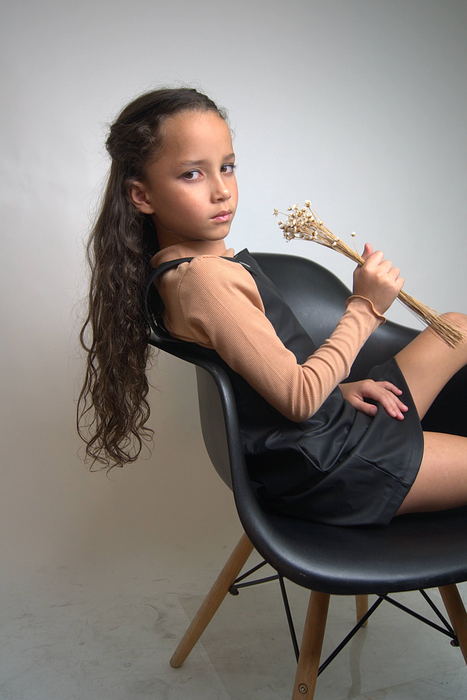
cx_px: 237
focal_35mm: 31
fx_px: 603
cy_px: 340
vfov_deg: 60.3
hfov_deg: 42.3
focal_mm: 20
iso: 100
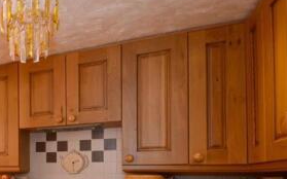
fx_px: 281
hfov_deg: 42.1
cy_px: 166
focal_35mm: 36
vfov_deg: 33.2
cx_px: -32
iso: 200
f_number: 11
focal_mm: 10
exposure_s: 1/6
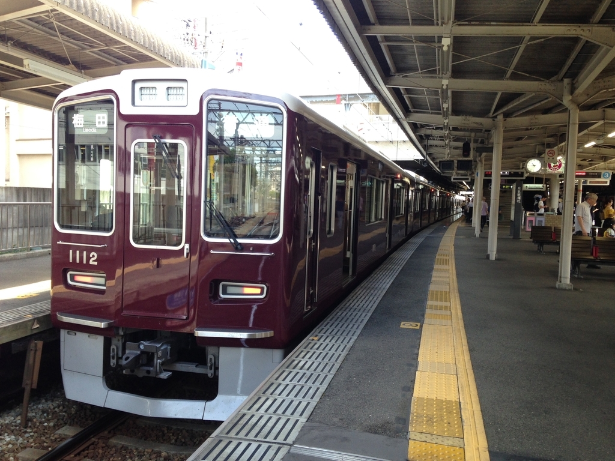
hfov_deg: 55.4
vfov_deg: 42.9
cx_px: 308
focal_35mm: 33
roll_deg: +0.3
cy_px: 230
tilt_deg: -2.8
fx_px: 586
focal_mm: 4.12
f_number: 2.4
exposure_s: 1/120
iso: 80
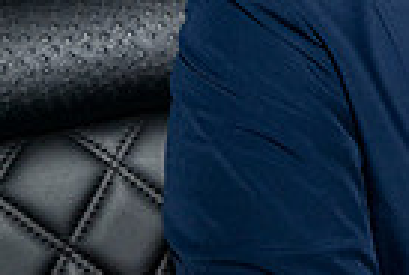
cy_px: -43
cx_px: 815
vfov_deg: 11.7
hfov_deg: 14.6
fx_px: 1321
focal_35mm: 116
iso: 400
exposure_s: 1/100
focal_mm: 27.5
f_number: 7.1
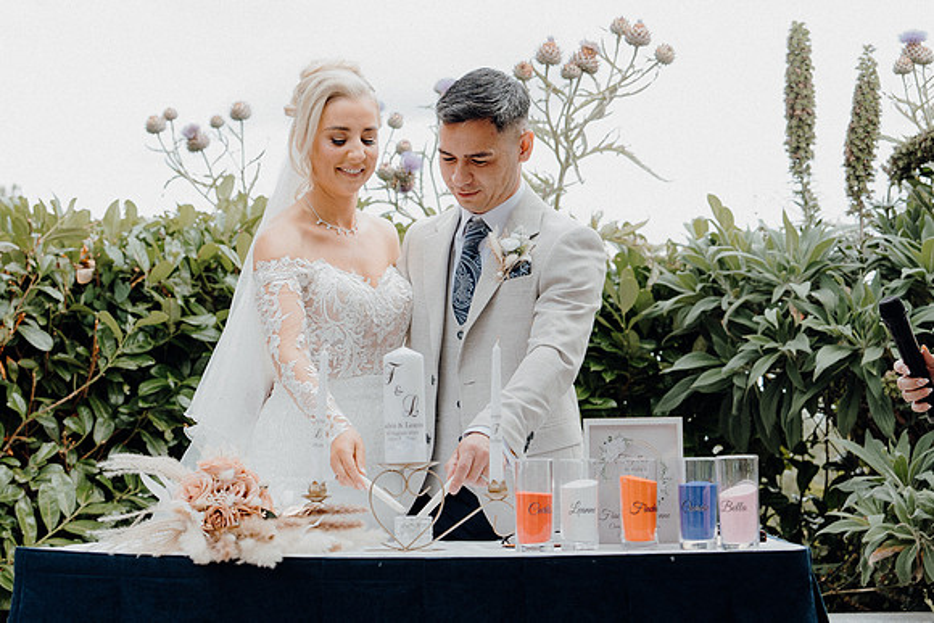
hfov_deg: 27.0
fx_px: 1946
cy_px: 312
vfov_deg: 18.2
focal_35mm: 75
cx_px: 467
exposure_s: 1/200
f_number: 3.5
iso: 125
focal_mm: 50
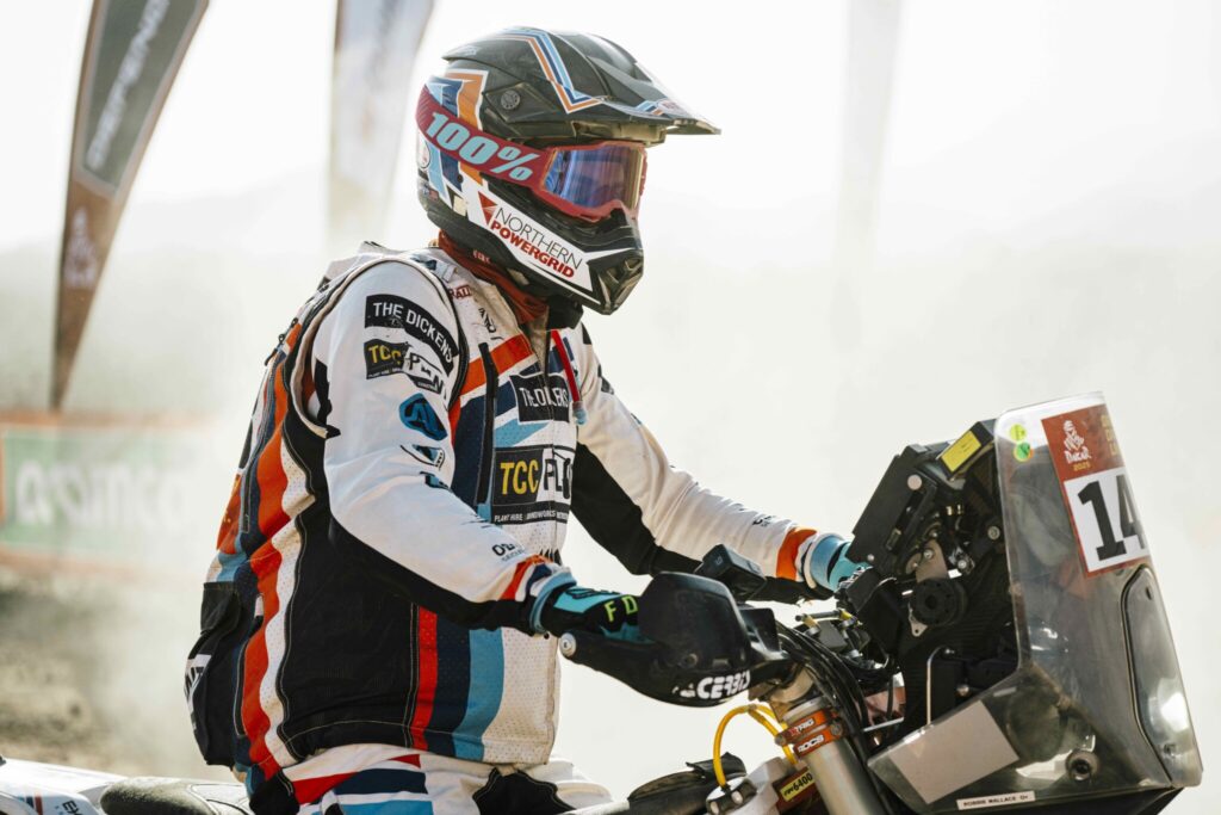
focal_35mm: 120
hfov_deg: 17.1
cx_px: 610
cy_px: 408
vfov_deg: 11.4
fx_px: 4070
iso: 250
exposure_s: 1/2000
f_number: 4
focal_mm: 120
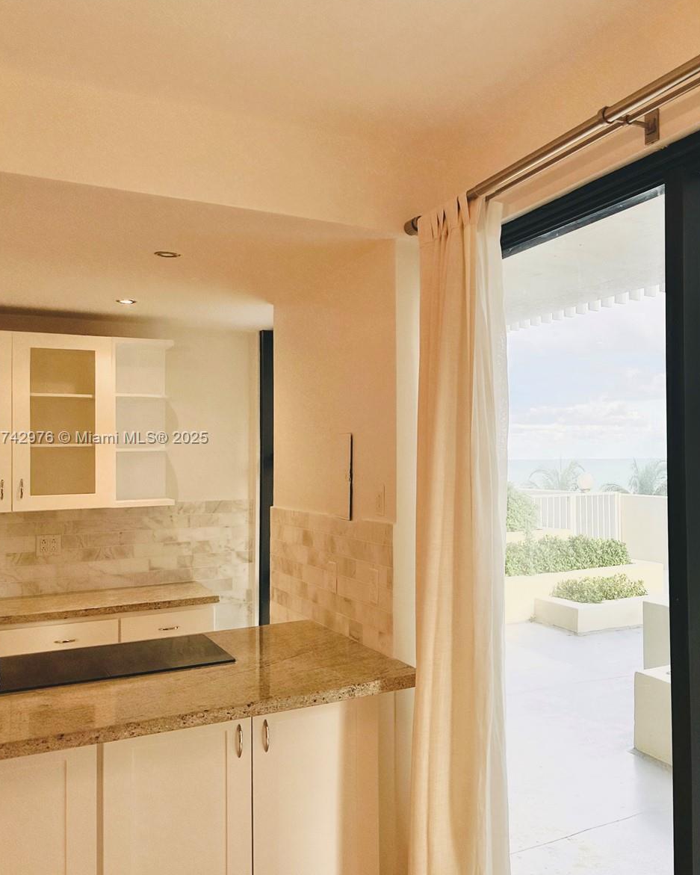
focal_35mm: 32
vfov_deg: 55.7
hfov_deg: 43.5
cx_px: 566
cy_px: 439
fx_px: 829
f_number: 1.78
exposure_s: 1/767
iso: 80
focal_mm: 6.86
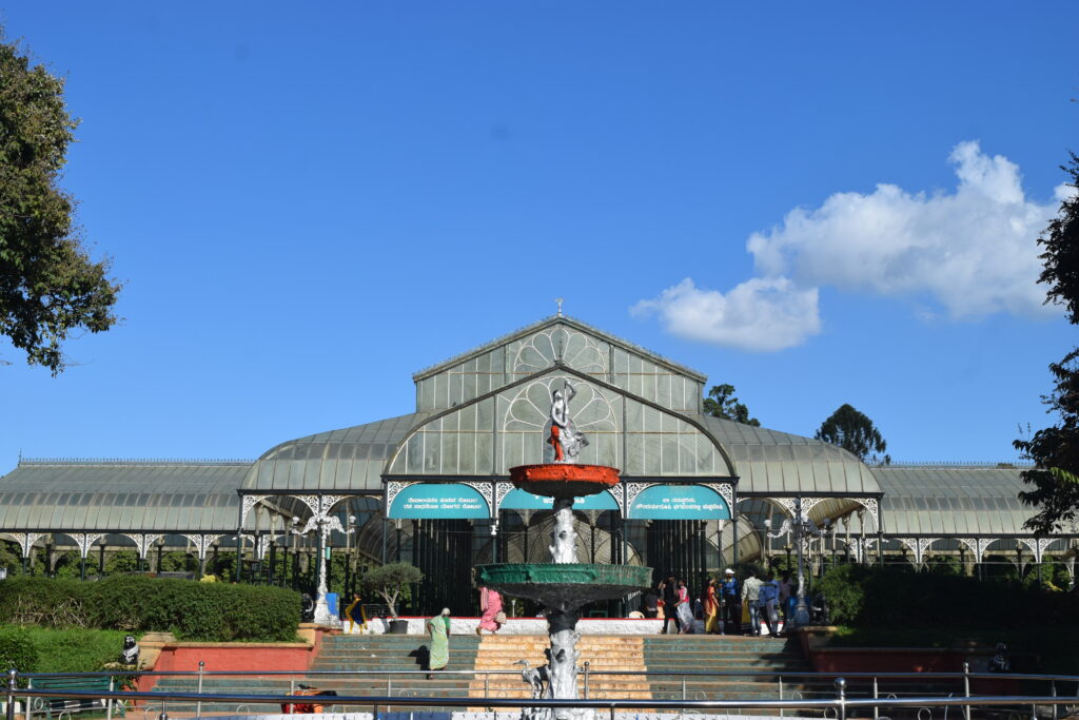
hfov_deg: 42.3
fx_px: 1394
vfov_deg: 29.0
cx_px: 540
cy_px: 360
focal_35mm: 46
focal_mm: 31
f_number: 10
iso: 200
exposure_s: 1/400
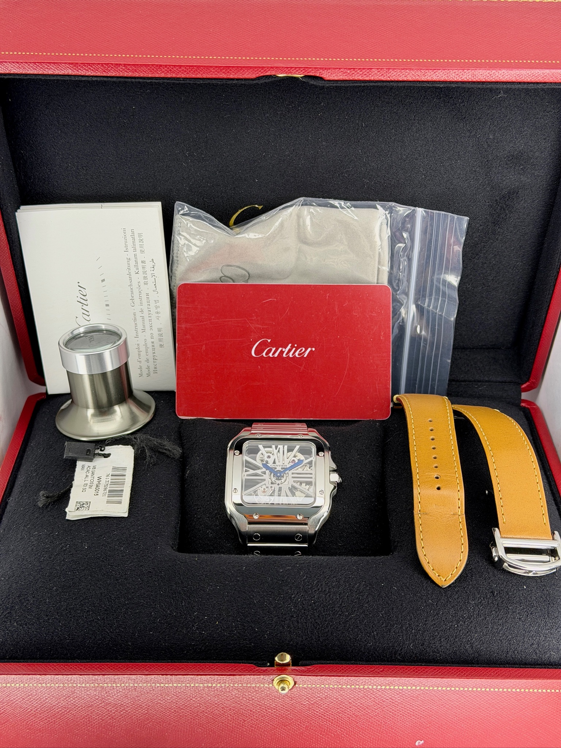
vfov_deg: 39.7
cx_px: 280
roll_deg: -1.5
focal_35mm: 48
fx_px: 1037
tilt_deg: -33.8
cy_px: 374
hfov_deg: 30.3
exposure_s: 1/105
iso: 100
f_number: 1.78
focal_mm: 6.76
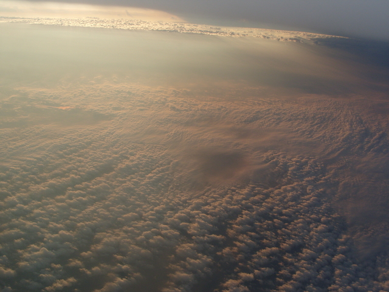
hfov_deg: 52.6
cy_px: 146
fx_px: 393
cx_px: 194
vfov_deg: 40.7
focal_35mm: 35
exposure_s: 1/350
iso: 80
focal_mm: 7.8
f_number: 5.7
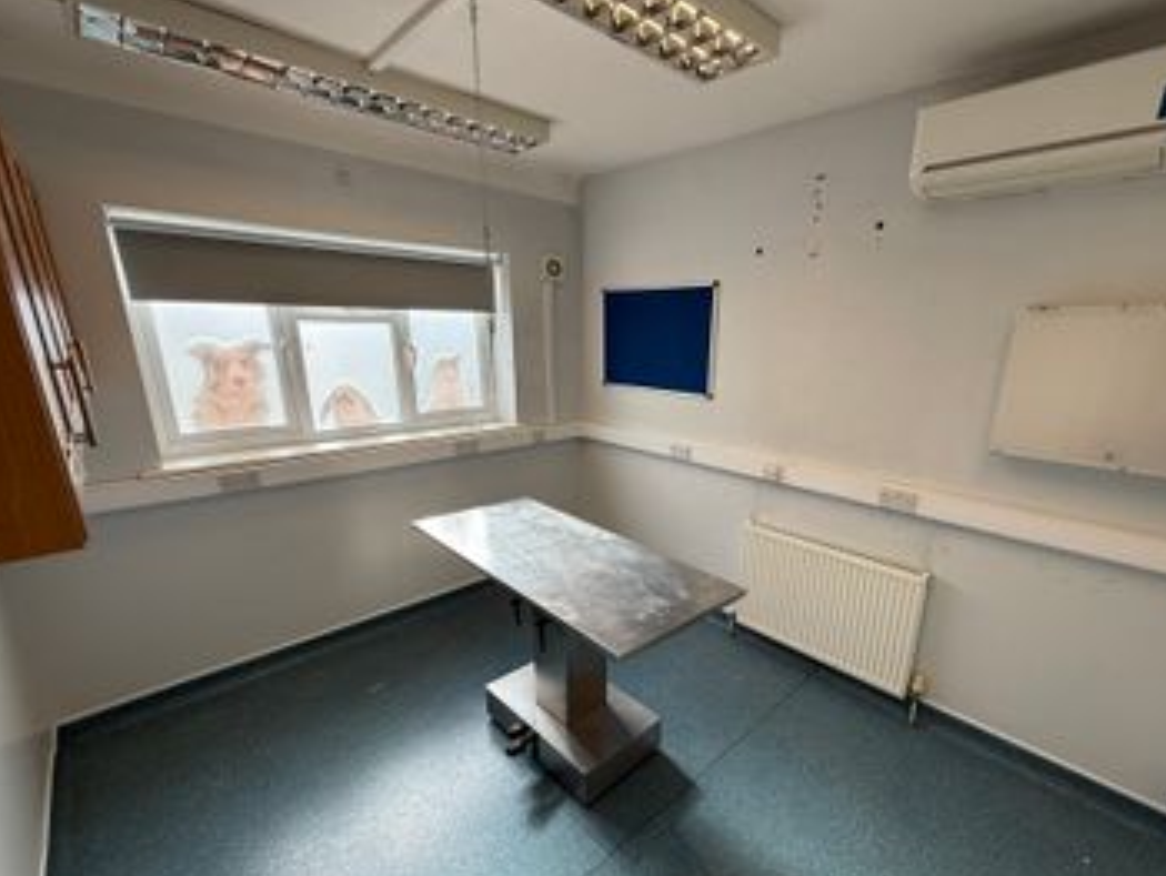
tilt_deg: -15.1
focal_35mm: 16
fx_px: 539
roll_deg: -2.4
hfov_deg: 94.1
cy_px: 486
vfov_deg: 77.9
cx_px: 643
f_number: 2.2
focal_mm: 2.22
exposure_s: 1/100
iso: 50
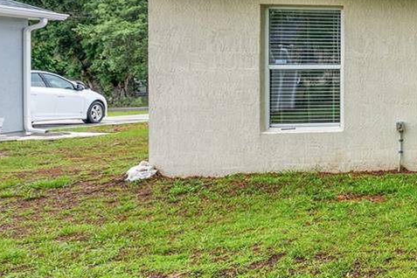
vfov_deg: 28.2
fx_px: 544
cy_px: 64
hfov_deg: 25.8
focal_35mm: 47
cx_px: 674
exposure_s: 1/80
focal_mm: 14
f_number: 7.1
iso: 400
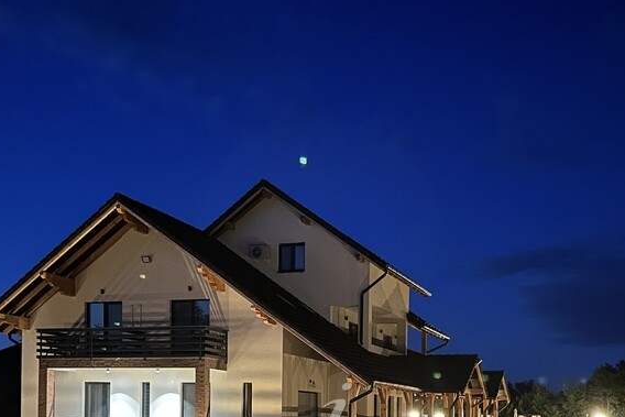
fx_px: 781
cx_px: 342
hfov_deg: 43.5
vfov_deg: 28.1
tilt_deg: -0.3
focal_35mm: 45
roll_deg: -0.4
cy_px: 419
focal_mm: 6.86
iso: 1600
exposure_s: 1/9
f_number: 1.78
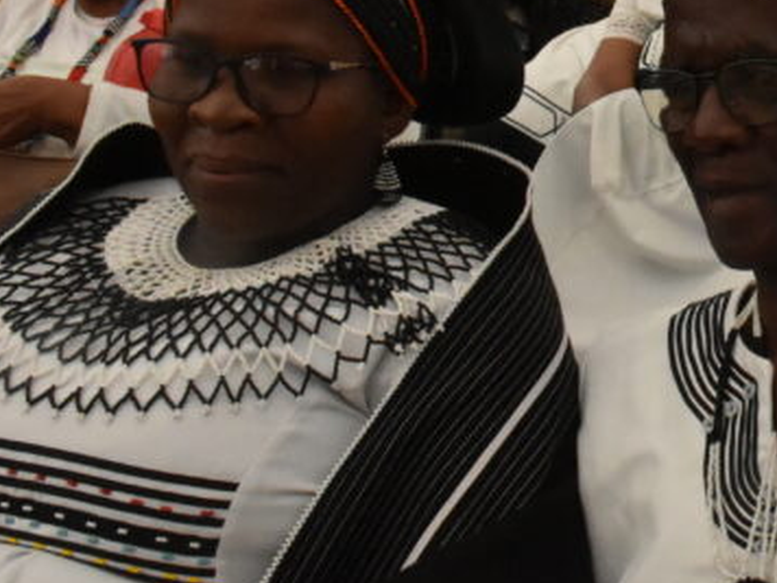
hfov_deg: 21.4
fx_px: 1863
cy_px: 29
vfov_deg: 17.4
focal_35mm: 83
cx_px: 993
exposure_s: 1/1000
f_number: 16
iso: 5000
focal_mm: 20
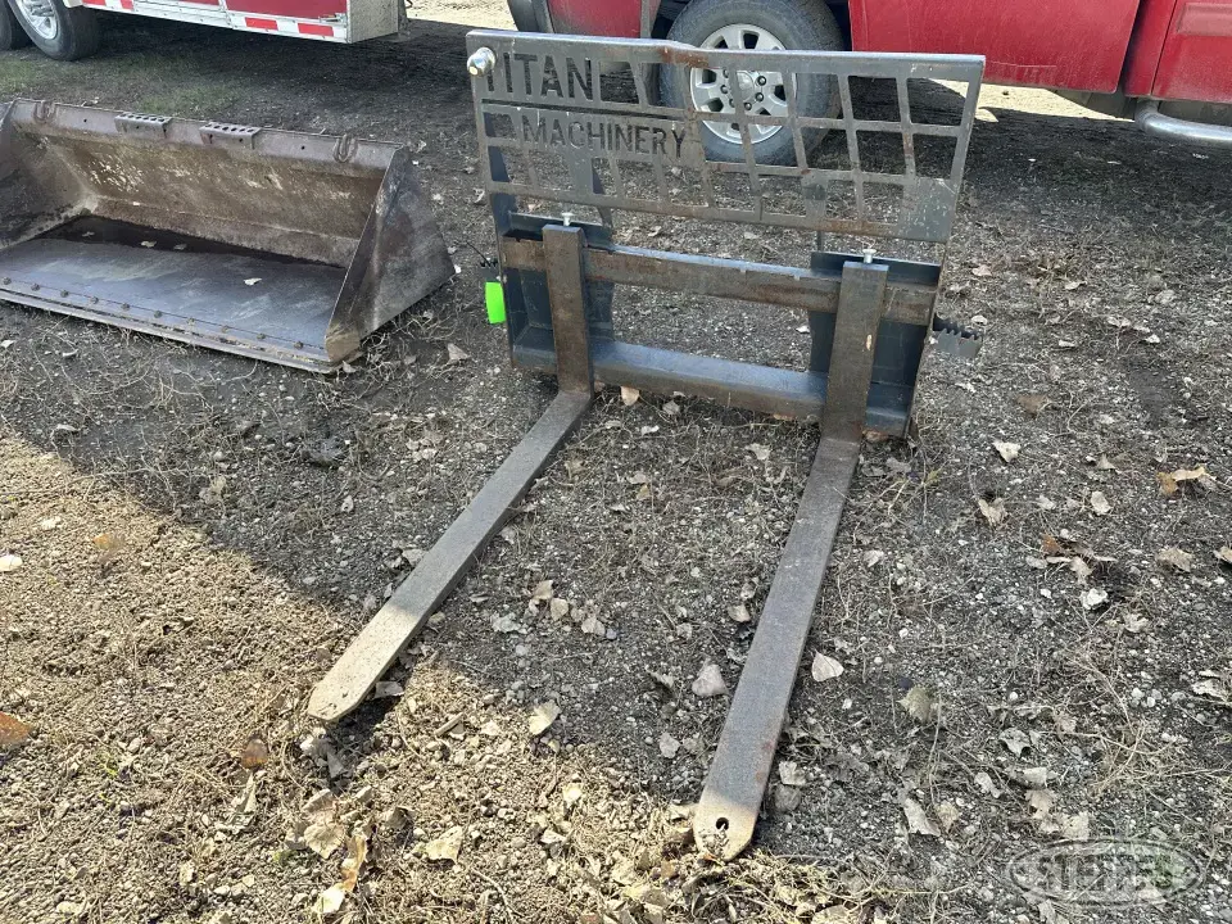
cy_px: 462
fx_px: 854
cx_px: 616
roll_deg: +3.5
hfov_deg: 71.6
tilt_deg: -34.3
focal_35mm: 24
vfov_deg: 56.8
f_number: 1.78
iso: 80
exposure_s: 1/549
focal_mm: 6.86
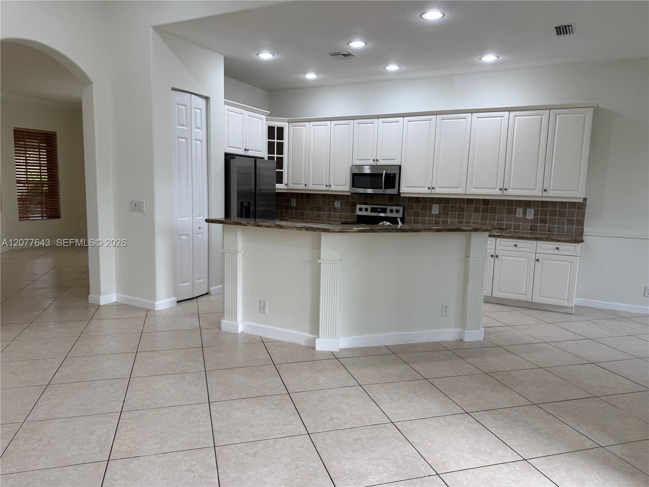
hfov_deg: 71.6
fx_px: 450
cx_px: 324
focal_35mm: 24
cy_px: 244
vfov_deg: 56.8
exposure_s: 1/129
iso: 64
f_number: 1.78
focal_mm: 6.76
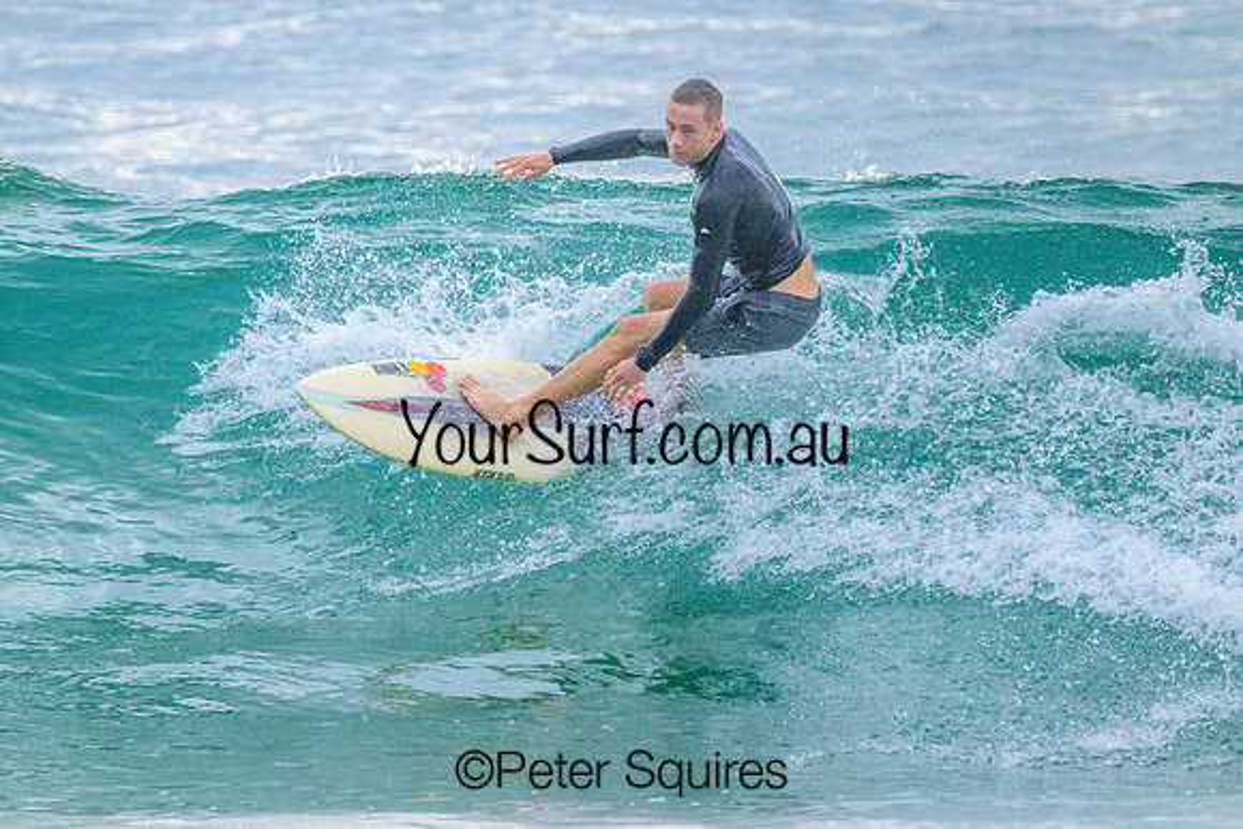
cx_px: 529
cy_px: 374
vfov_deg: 1.5
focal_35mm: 927
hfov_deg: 2.2
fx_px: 32016
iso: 5000
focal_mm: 800
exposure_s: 1/2000
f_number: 11
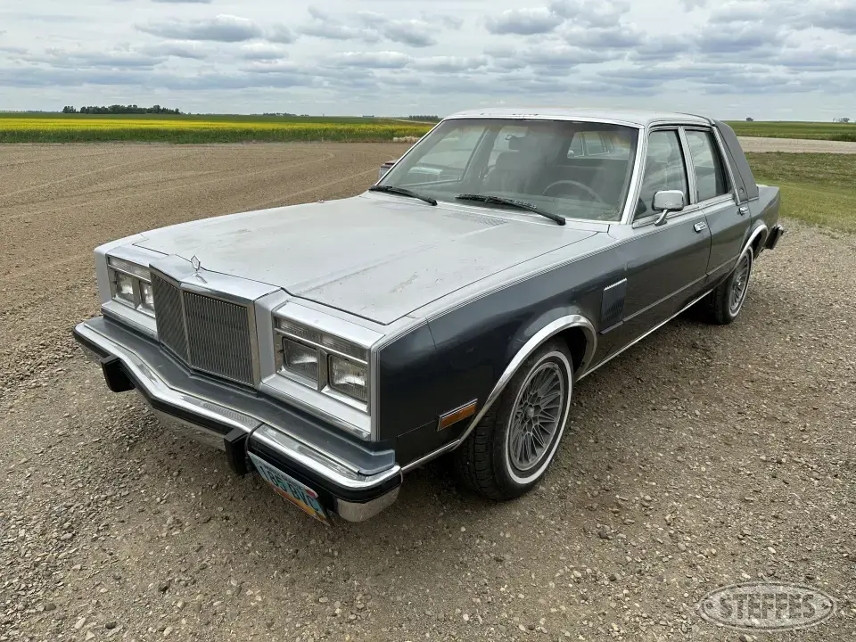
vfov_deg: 56.8
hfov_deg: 71.6
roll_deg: +0.7
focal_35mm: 24
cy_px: 321
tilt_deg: -18.2
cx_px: 428
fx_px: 593
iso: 80
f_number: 1.78
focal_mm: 6.86
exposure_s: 1/3472
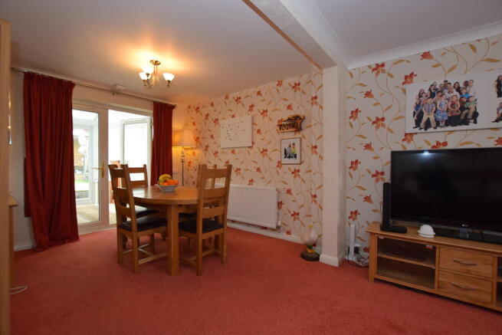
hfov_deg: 100.4
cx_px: 251
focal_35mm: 15
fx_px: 209
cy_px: 168
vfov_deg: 77.4
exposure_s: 1/100
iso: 800
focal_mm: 10
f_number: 5
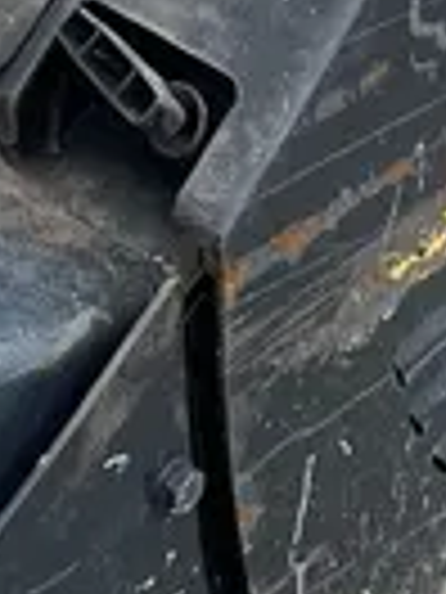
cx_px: 158
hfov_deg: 10.3
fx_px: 2474
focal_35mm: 144
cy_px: -457
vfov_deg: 12.6
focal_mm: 4.25
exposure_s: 1/298
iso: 32
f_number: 1.8
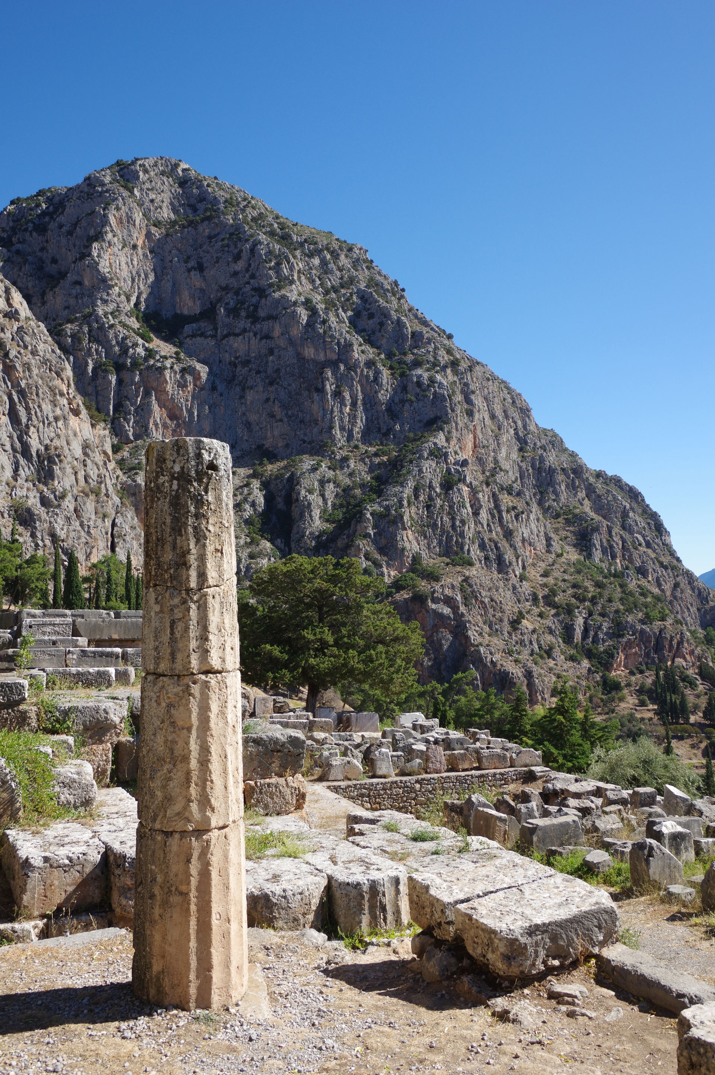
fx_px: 895
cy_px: 538
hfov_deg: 43.5
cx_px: 358
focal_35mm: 30
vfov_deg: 62.0
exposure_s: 1/100
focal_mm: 20
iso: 100
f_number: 10
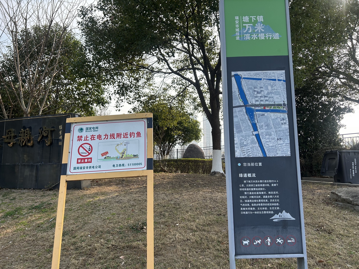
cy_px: 134
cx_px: 180
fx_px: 270
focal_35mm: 26
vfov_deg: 53.1
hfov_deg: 67.3
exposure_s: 1/1621
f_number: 1.5
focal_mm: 5.7
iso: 50
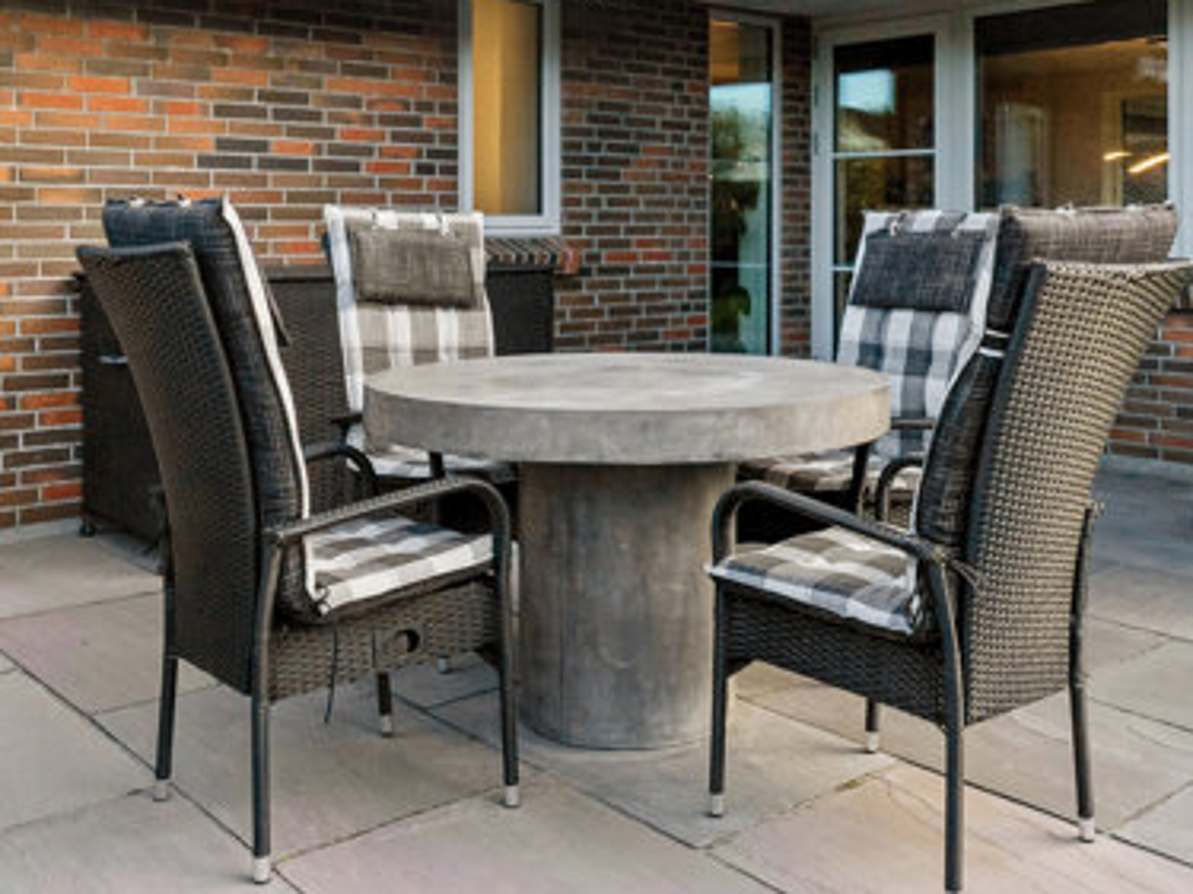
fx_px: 1379
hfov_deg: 46.8
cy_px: 221
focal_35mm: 40
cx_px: 611
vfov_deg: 35.1
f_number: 8
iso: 640
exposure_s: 1/250
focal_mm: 13
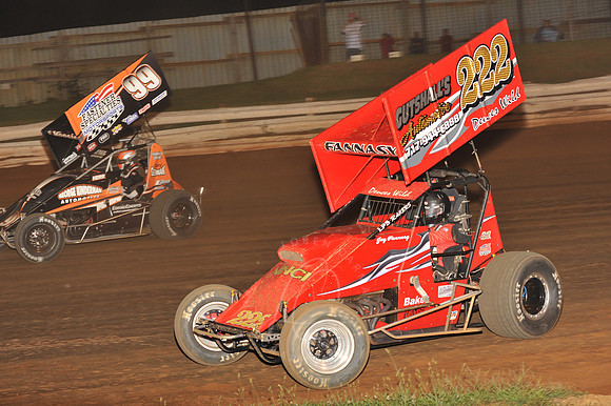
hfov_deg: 25.4
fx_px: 1357
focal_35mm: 80
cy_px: 203
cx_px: 306
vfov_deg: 17.0
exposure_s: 1/320
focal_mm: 80
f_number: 6.3
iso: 1000
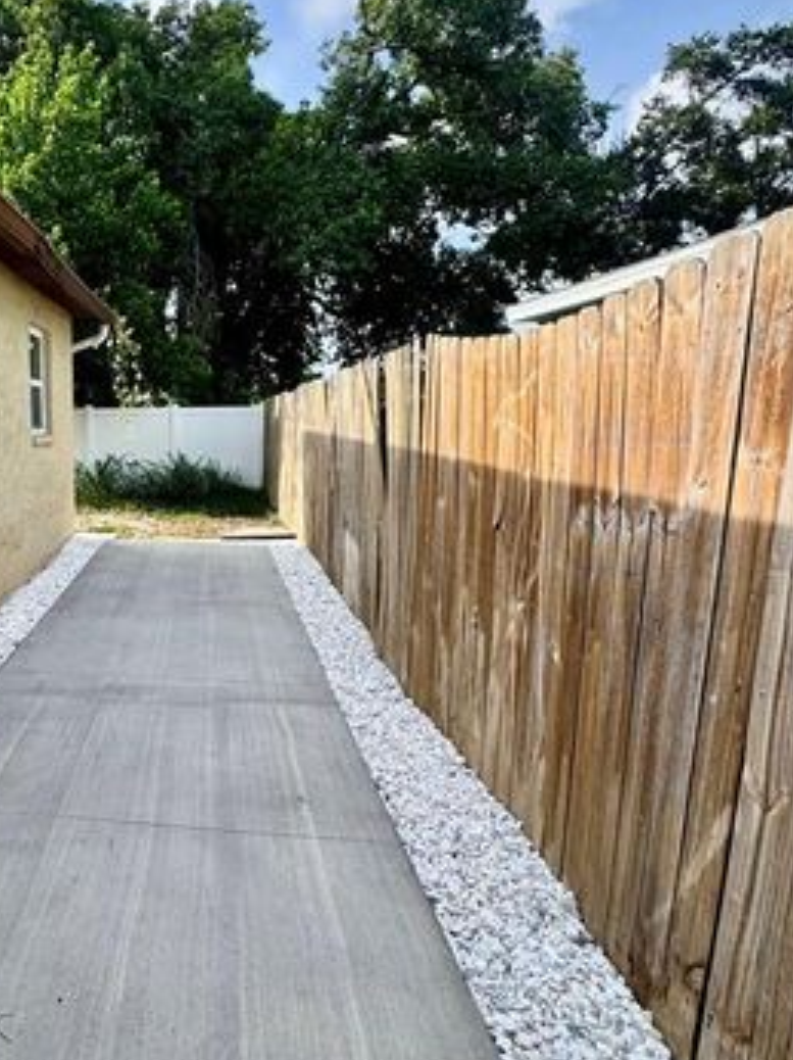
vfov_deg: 65.4
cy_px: 538
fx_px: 826
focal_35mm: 27
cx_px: 132
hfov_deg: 47.8
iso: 50
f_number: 2.2
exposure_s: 1/625
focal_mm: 2.22
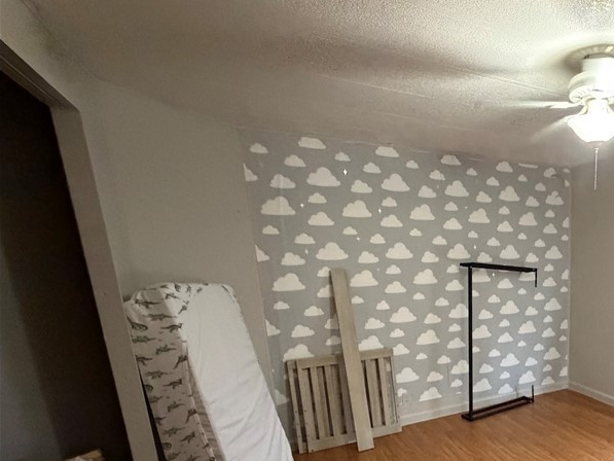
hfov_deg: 62.7
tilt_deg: -12.9
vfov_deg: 54.2
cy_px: 345
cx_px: 526
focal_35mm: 24
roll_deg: +1.3
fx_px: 426
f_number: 2.2
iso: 1250
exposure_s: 1/60
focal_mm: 2.22
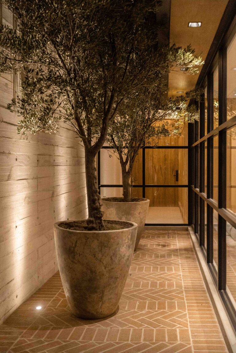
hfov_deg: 35.9
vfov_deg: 51.9
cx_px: 118
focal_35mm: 37
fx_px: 364
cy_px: 176
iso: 8000
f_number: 4
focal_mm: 37
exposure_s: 1/160
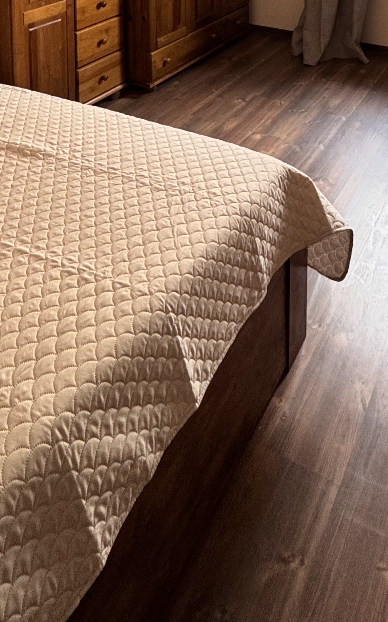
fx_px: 592
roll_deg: -0.4
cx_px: 282
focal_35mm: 35
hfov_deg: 35.6
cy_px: -103
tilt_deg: -5.2
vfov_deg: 40.9
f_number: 2.2
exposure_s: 1/99
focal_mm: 2.22
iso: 160
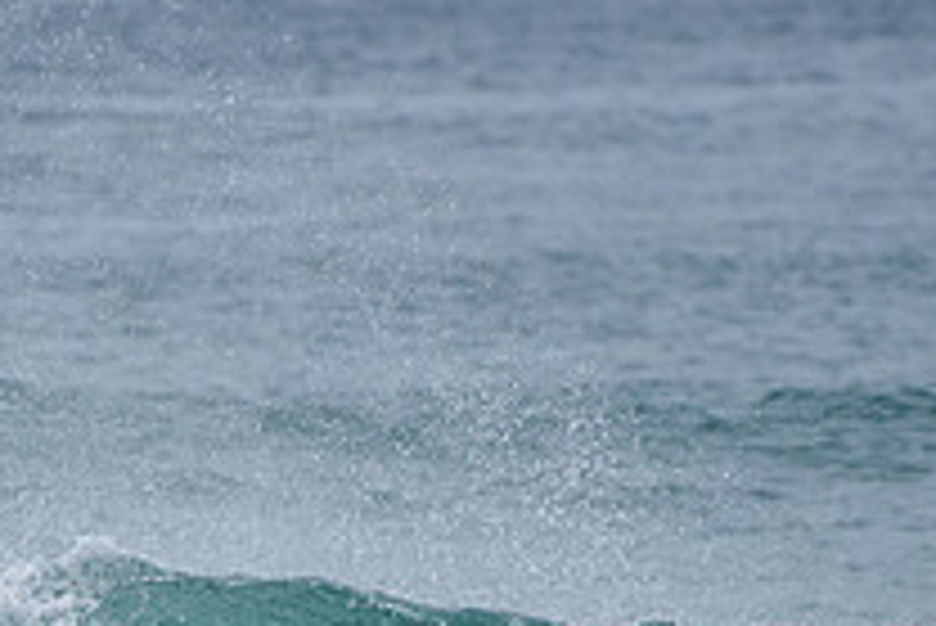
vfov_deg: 1.0
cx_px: -40
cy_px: 799
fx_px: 36294
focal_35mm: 1395
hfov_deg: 1.5
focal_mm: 500
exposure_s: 1/2000
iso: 280
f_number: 5.6
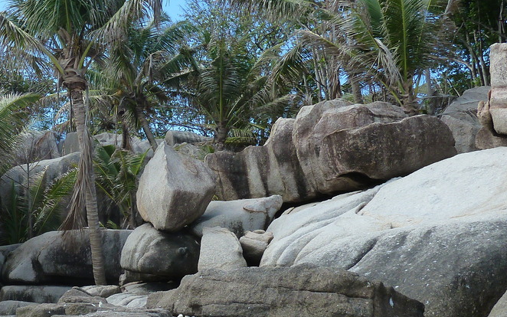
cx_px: 86
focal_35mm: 48
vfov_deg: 26.7
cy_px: 211
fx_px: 663
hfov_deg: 39.8
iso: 125
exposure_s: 1/250
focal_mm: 4.1
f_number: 4
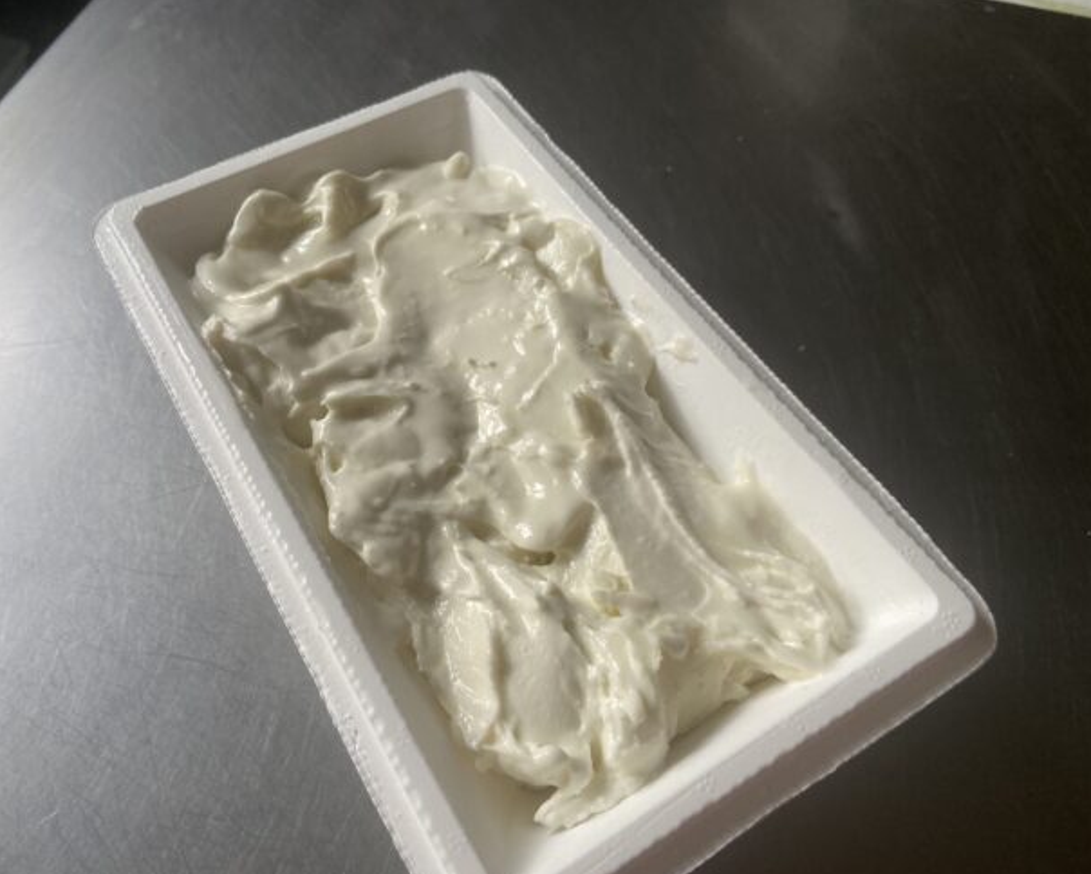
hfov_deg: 62.1
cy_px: 442
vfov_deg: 51.6
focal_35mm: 28
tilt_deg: -59.2
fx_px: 905
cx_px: 499
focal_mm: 4.25
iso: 125
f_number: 1.8
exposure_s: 1/114
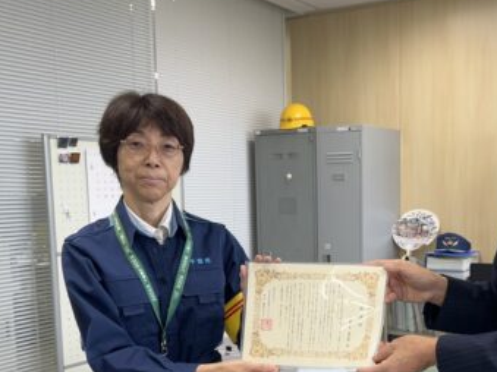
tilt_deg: -7.3
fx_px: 660
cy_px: 261
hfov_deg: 40.6
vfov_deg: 31.1
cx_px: 345
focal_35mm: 46
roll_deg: +1.0
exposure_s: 1/100
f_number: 1.5
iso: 100
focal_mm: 5.7
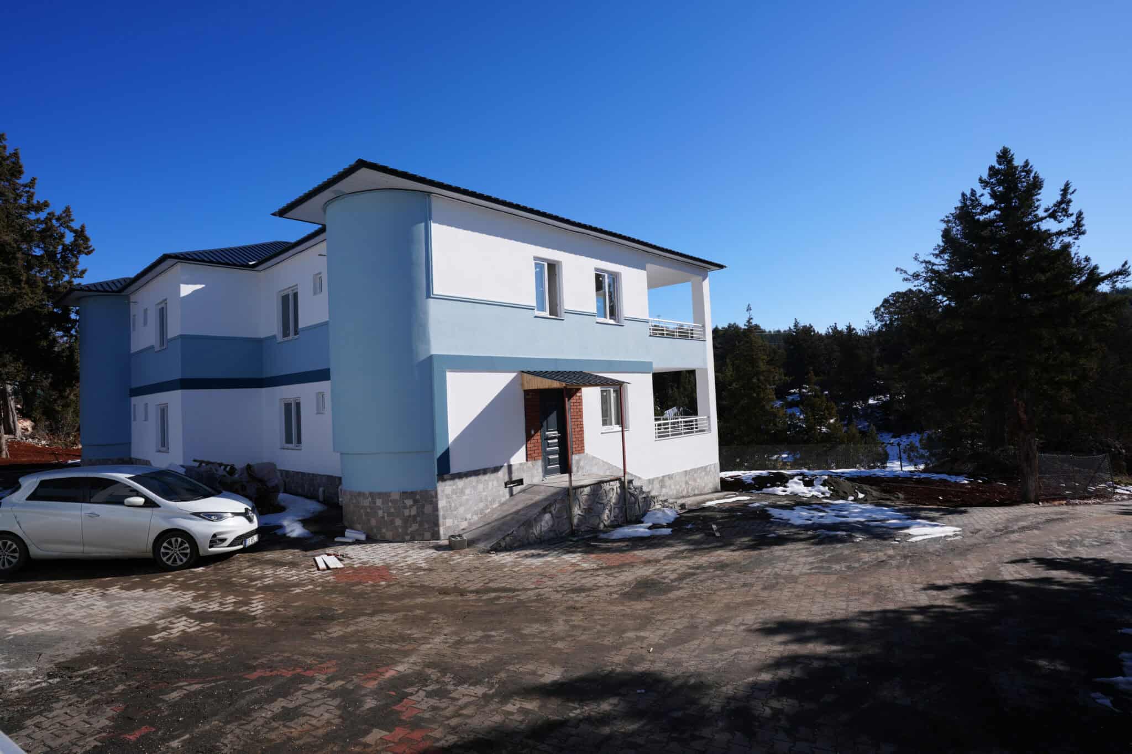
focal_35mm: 19
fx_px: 597
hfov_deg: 86.9
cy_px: 377
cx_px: 566
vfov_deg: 64.5
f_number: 10
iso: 100
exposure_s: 1/200
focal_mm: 19
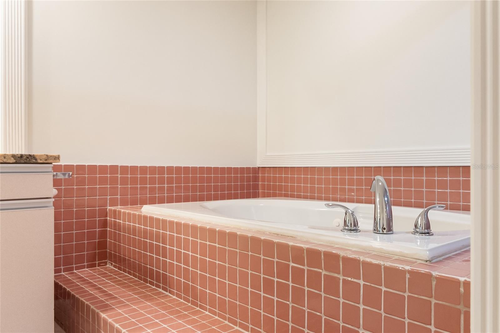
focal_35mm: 27
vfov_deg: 47.9
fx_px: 375
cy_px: 166
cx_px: 250
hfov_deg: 67.4
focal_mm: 18
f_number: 5.6
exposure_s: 1/30
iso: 1600
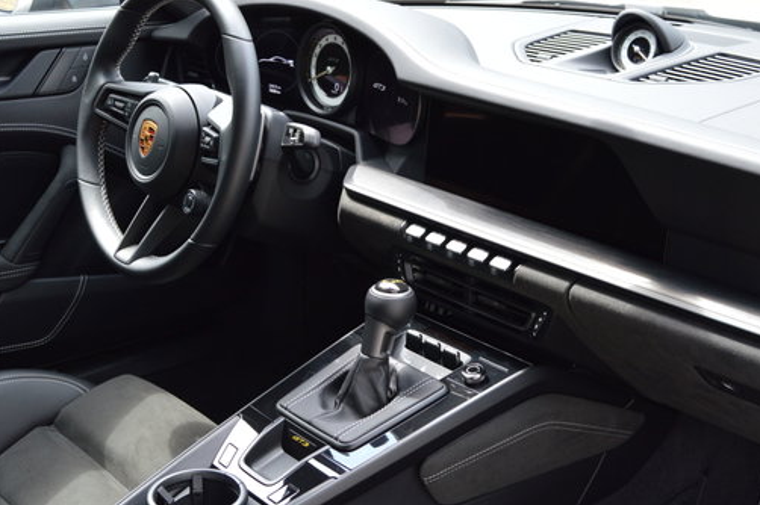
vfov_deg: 25.6
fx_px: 1113
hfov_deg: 37.7
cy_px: 276
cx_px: 382
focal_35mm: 53
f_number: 5.6
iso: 360
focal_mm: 23
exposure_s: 1/125
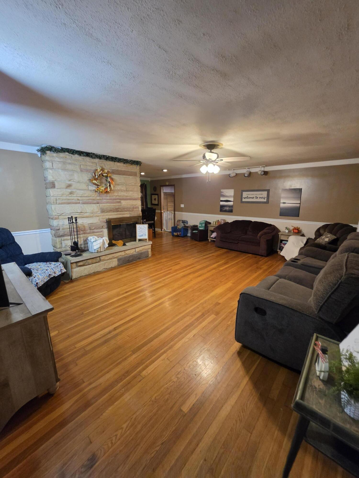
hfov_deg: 89.9
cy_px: 239
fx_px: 180
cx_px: 180
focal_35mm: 13
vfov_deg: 106.2
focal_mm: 2.2
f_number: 1.9
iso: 400
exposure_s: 1/60
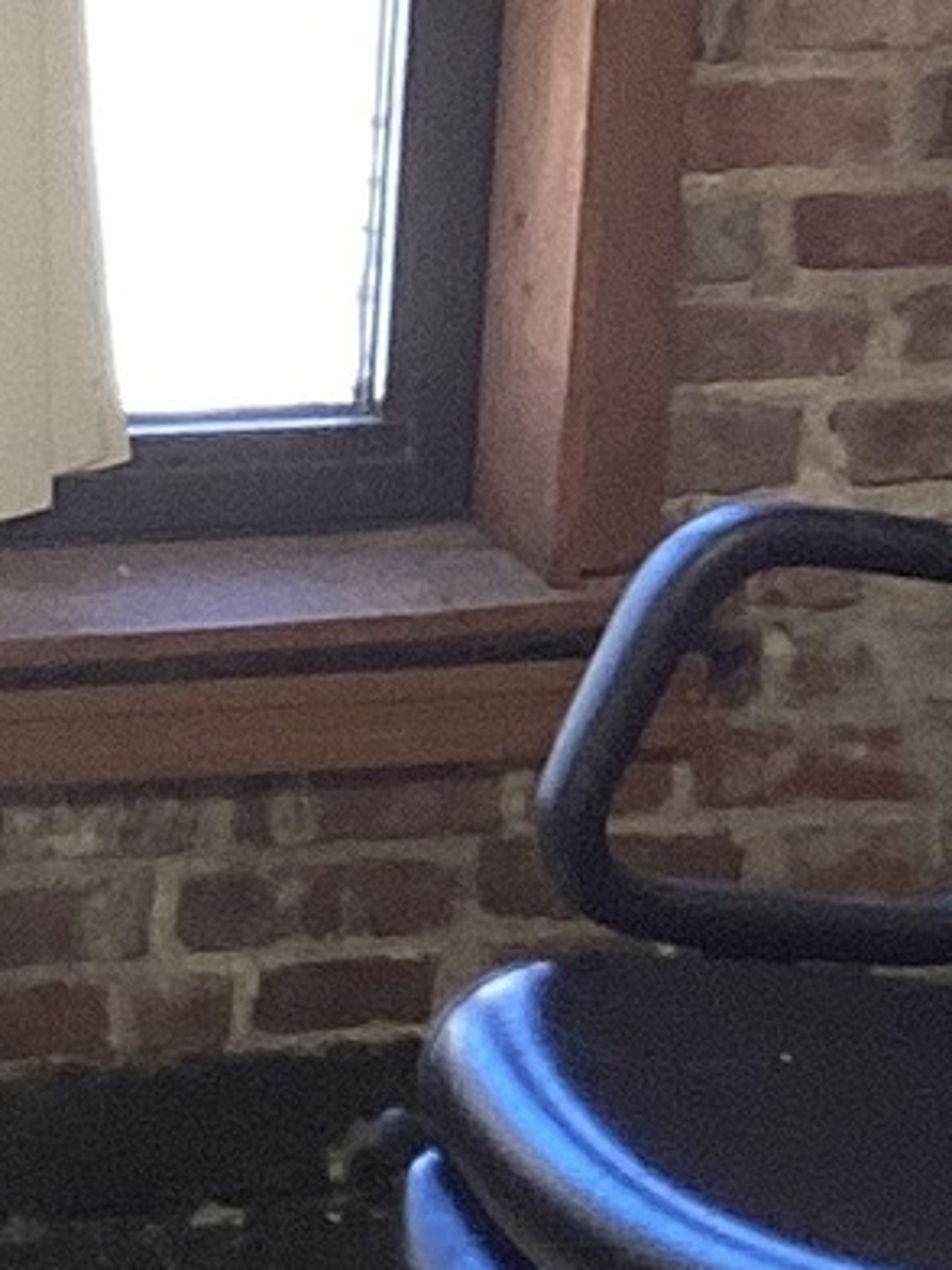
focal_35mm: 182
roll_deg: -2.4
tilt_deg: -11.2
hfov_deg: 8.1
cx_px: 107
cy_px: 211
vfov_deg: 10.8
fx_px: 6674
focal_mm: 3.3
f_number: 2.4
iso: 50
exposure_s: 1/60
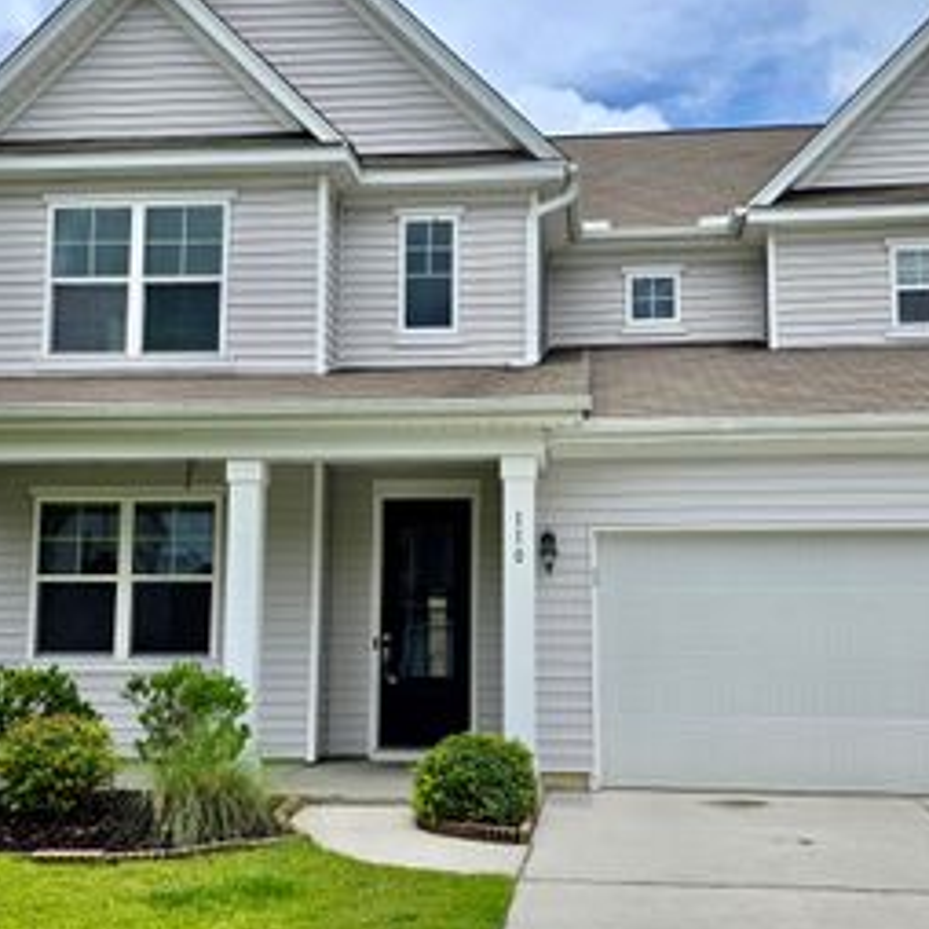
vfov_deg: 41.8
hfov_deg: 41.9
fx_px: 1215
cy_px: 521
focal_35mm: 40
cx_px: 483
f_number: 1.7
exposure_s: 1/7944
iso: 50
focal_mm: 6.3
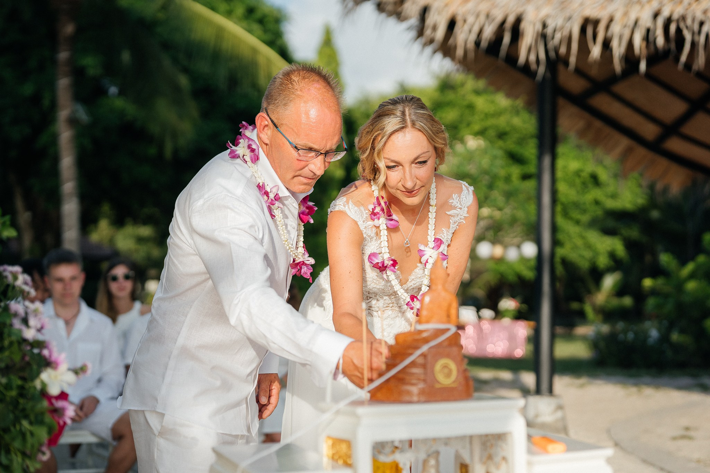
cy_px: 236
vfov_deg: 22.6
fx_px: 1187
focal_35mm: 60
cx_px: 382
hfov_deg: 33.3
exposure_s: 1/4000
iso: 125
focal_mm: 50
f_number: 2
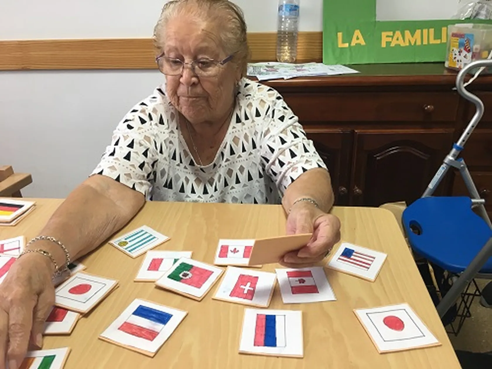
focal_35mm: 29
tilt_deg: -25.5
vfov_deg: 48.2
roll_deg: +2.0
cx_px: 246
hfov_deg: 61.7
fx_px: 412
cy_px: 184
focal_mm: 4.15
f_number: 2.2
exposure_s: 1/33
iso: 64
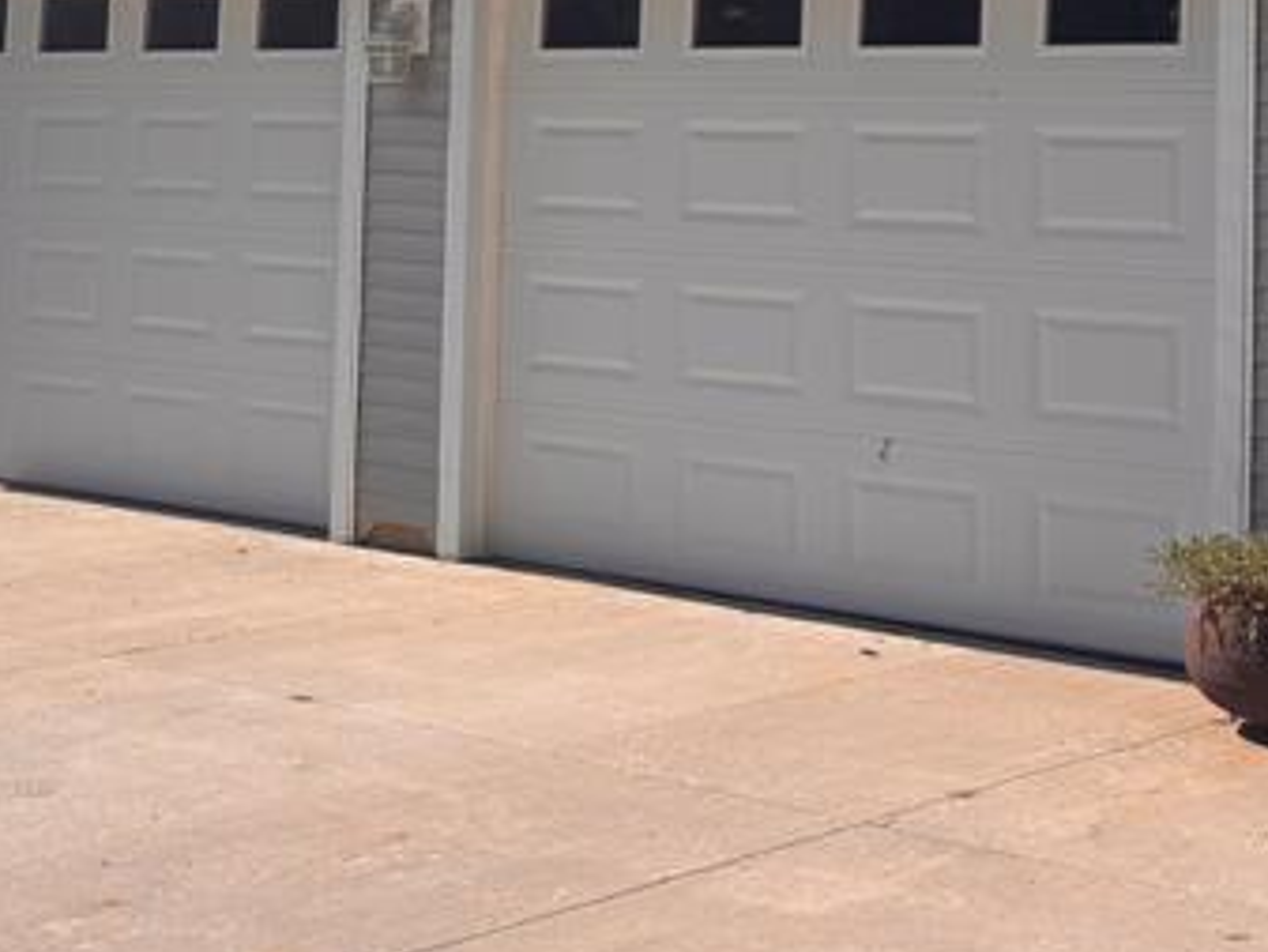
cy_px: -79
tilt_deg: +5.4
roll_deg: -1.9
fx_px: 2895
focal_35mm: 79
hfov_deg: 24.3
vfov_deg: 18.0
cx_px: 222
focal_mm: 5.96
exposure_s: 1/5348
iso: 50
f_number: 1.6
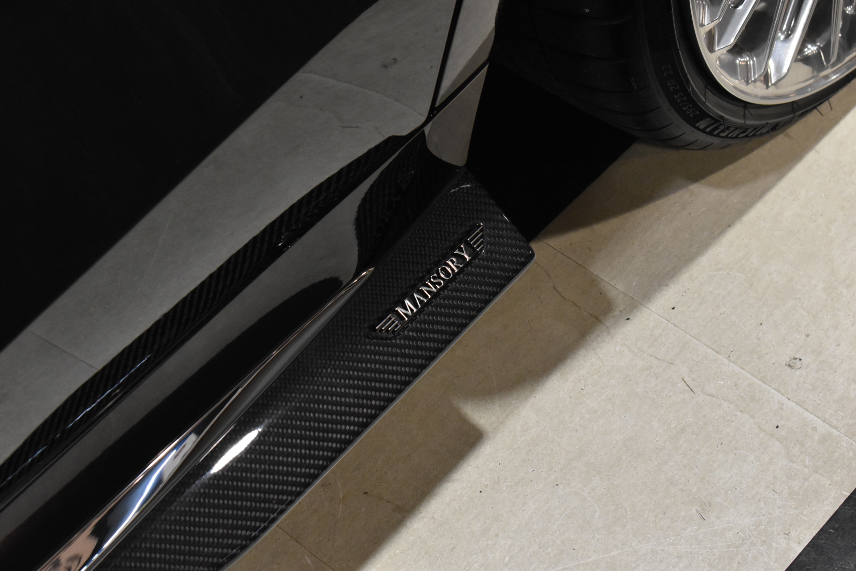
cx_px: 428
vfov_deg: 16.6
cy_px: 286
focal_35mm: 82
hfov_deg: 24.6
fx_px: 1962
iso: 2500
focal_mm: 55
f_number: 8
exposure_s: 1/100
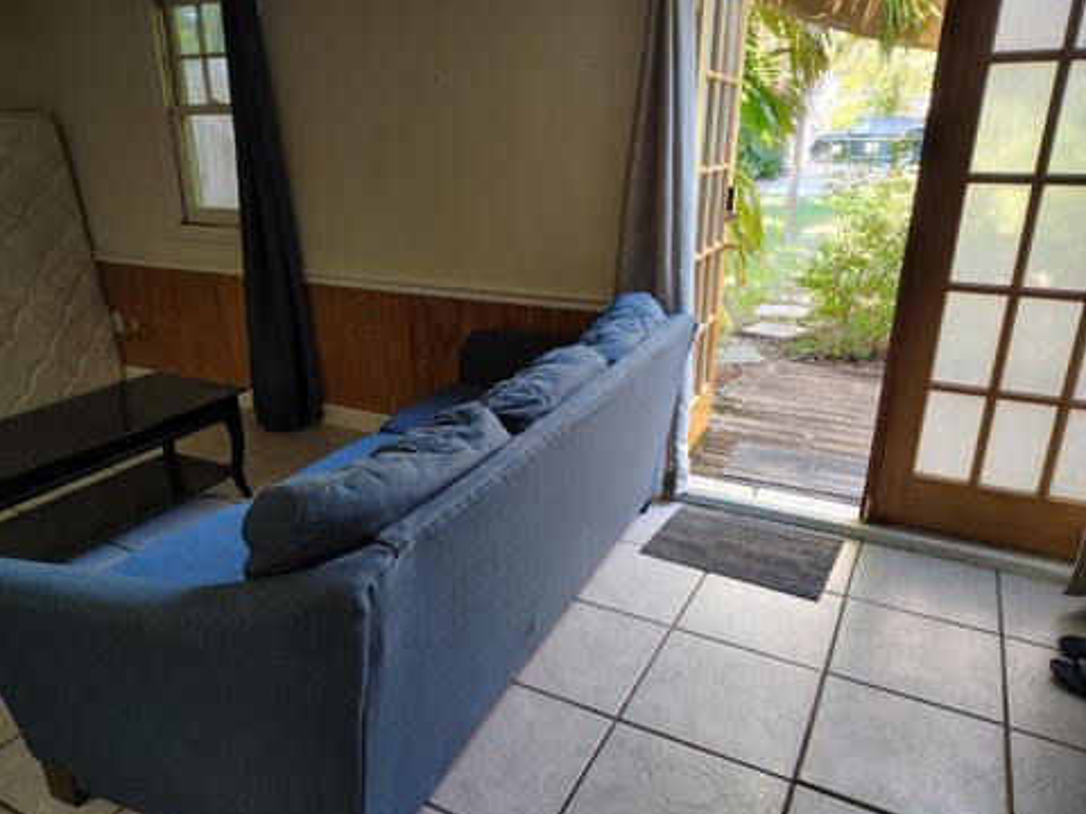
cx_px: 529
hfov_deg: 69.4
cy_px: 423
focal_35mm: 25
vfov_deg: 54.9
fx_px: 784
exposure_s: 1/60
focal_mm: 5.56
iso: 894
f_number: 1.8
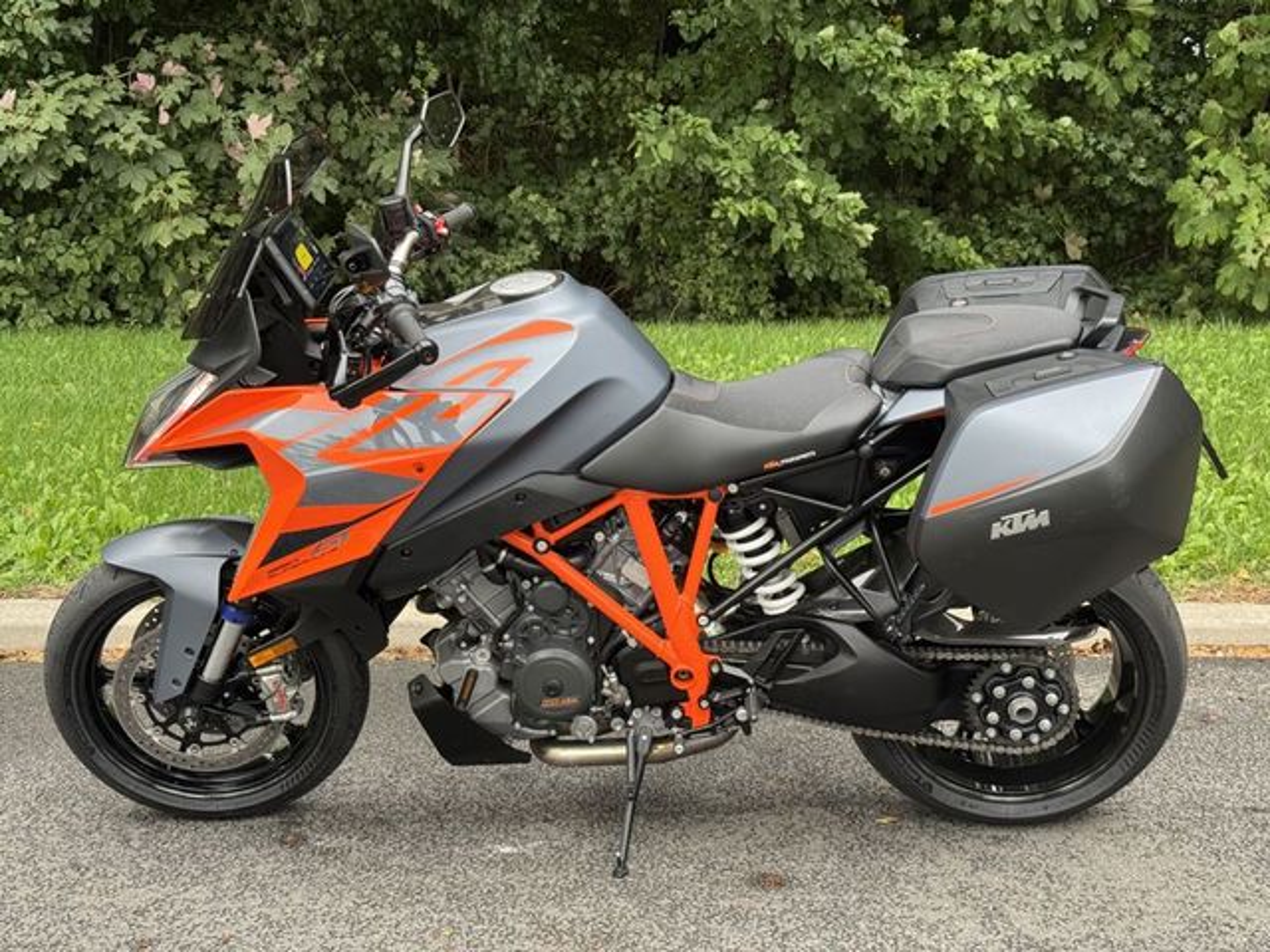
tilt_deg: -12.4
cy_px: 476
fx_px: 1761
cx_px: 635
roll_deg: +0.2
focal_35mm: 48
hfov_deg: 39.7
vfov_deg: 30.3
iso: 100
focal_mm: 6.76
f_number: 1.78
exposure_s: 1/97
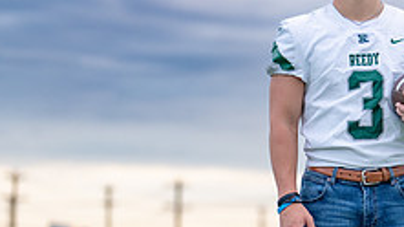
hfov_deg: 14.2
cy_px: 172
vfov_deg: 8.1
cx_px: 364
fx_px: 1606
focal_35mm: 150
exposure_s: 1/500
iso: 320
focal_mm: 50
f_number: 1.2
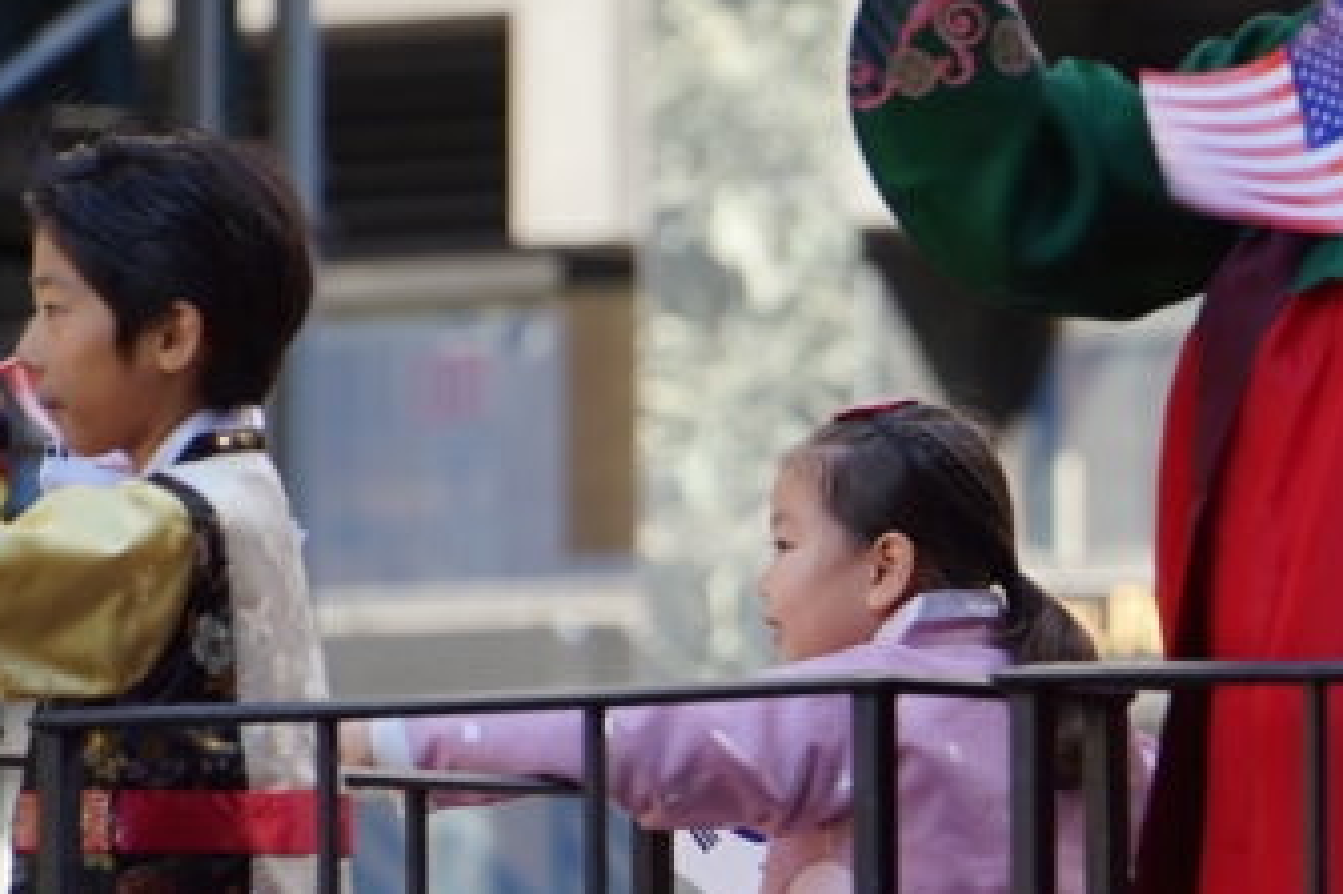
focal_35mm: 538
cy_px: 533
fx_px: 20060
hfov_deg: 3.8
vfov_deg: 2.6
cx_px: 2297
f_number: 4
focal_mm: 150
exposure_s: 1/160
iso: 100
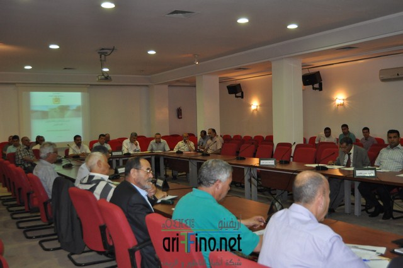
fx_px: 436
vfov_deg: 34.1
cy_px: 134
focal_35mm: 39
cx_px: 202
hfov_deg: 49.6
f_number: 4
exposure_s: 1/60
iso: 800
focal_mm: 26
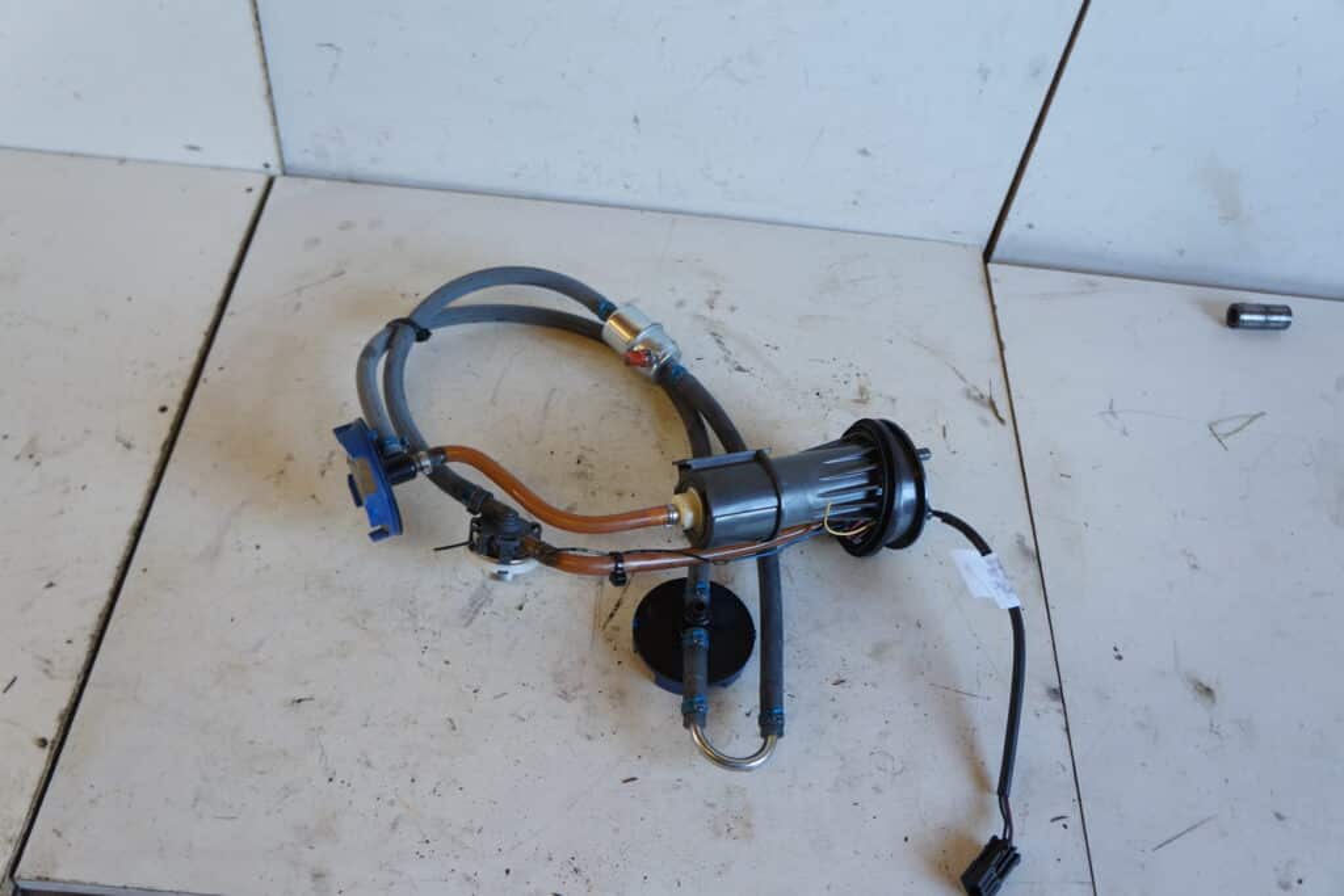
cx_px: 672
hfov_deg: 61.9
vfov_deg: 43.6
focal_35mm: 30
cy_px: 448
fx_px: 1120
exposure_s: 1/60
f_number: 4
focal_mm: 20
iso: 400
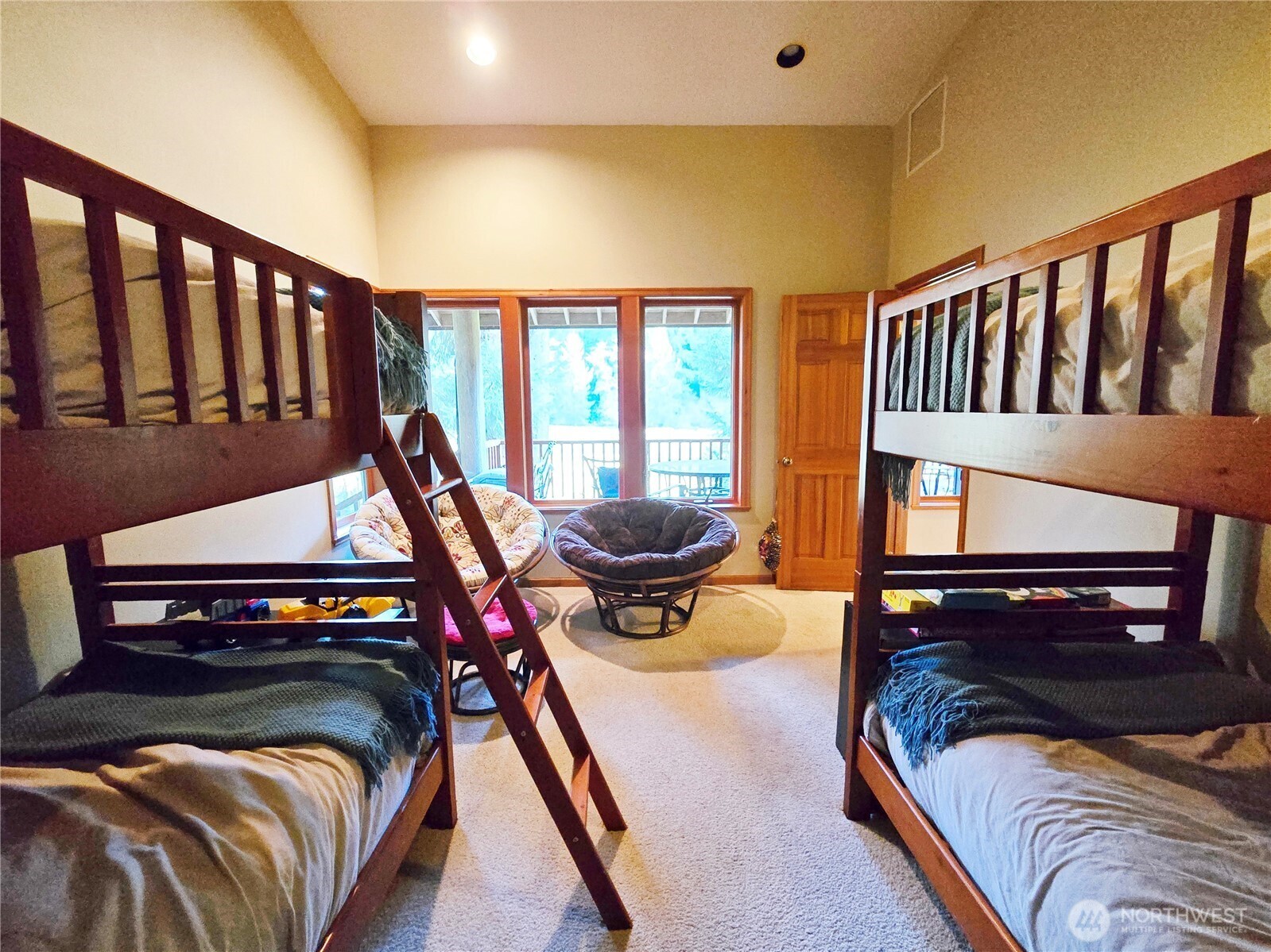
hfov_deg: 106.2
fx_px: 477
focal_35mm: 13
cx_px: 636
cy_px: 476
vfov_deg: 89.9
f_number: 2.2
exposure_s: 1/60
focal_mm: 2.2
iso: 1250
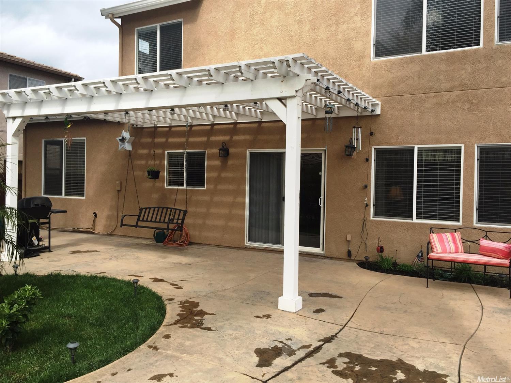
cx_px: 256
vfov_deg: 48.2
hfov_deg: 61.7
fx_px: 428
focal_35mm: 29
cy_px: 192
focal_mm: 4.15
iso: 32
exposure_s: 1/1319
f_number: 2.2
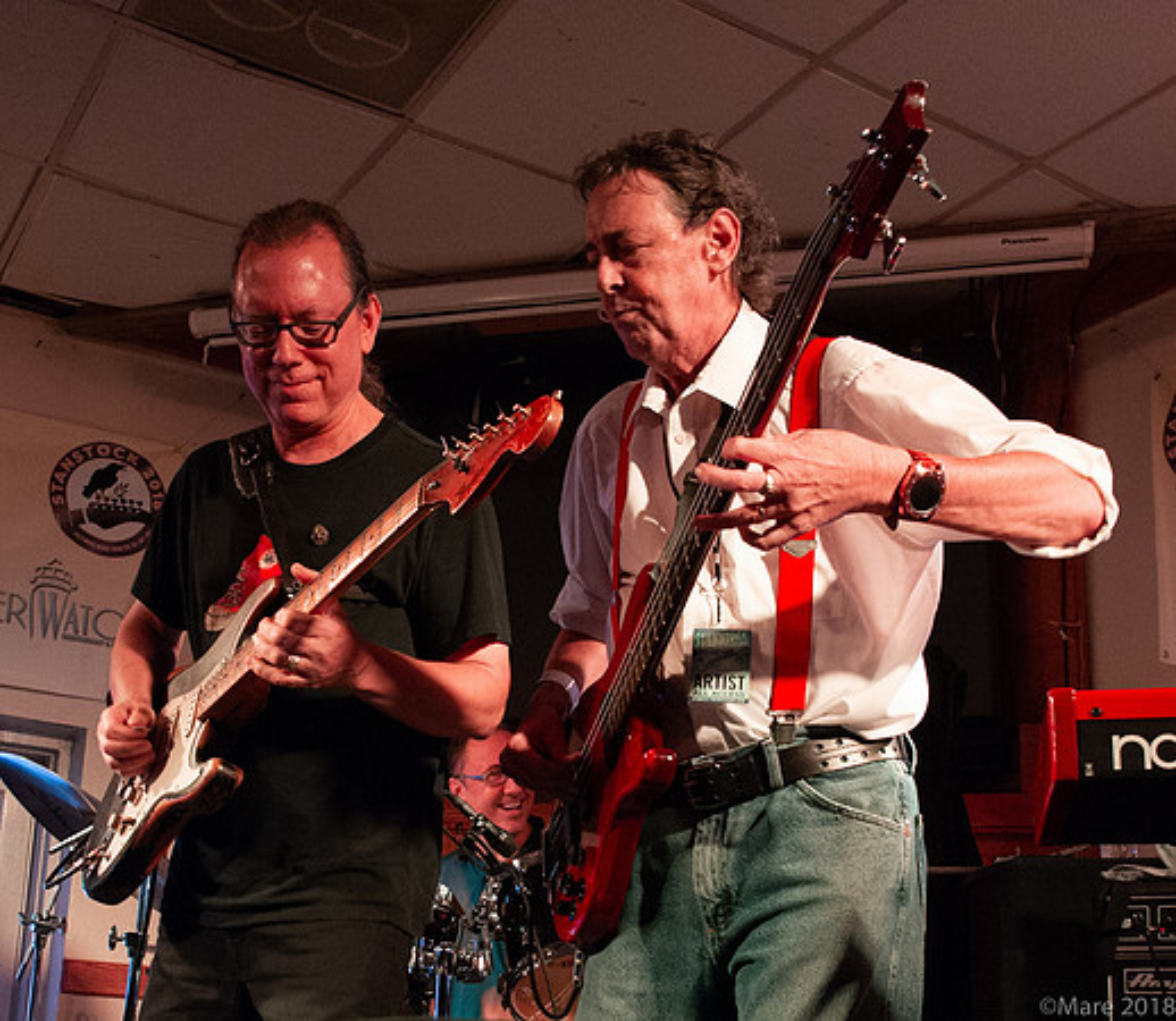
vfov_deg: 37.4
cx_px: 477
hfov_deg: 43.2
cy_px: 738
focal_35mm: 41
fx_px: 1477
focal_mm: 24
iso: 6400
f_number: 6.3
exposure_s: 1/50
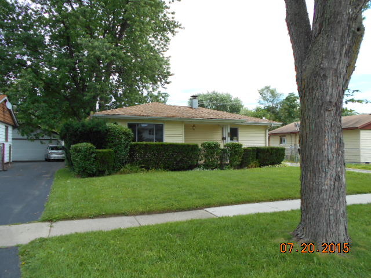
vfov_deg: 53.1
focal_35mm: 26
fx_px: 279
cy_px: 139
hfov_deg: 67.3
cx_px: 186
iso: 80
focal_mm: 4.6
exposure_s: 1/400
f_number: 3.2
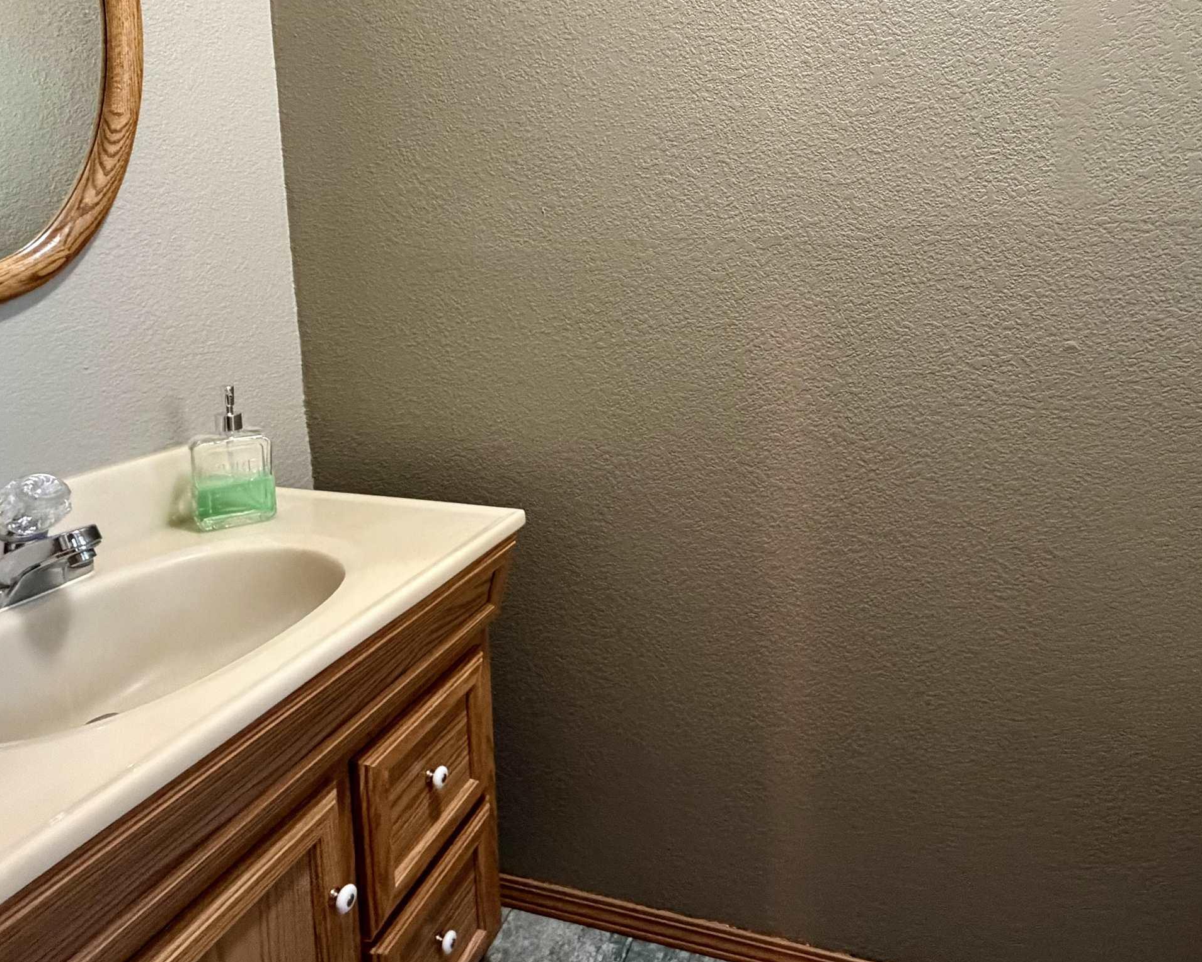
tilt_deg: -7.4
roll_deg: +1.3
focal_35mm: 22
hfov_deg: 74.5
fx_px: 783
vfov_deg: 62.1
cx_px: 694
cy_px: 350
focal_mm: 2.22
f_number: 2.2
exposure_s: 1/60
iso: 640
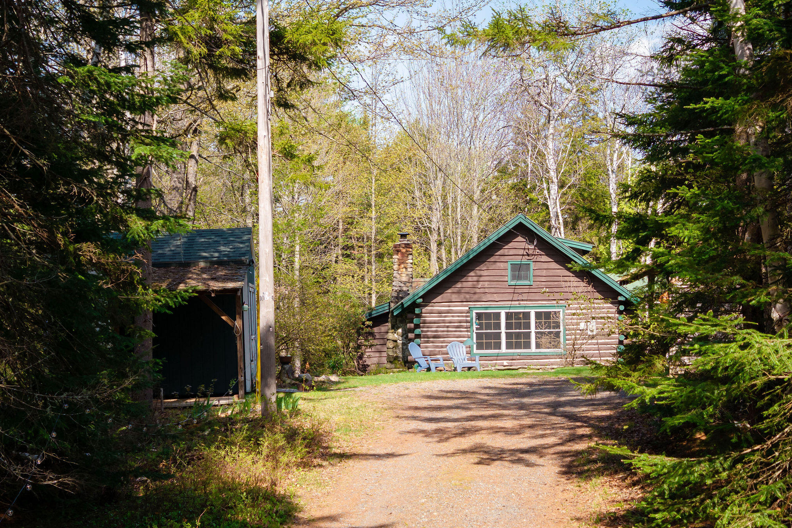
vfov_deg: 18.7
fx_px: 1606
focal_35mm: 73
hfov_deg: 27.7
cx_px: 395
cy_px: 246
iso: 130
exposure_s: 1/640
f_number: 2.8
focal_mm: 19.35
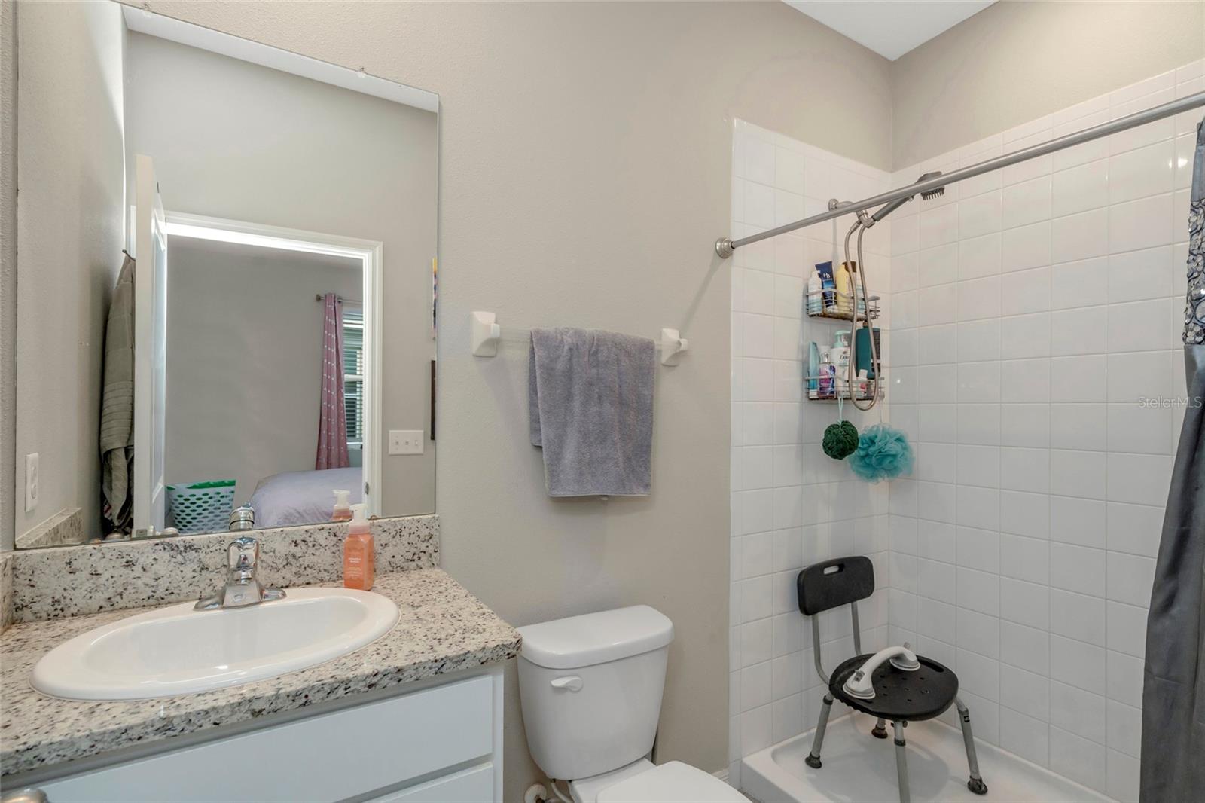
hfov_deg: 93.3
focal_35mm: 17
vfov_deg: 70.4
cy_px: 402
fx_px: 569
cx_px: 602
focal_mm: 17
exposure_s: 1/60
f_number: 6.7
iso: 800
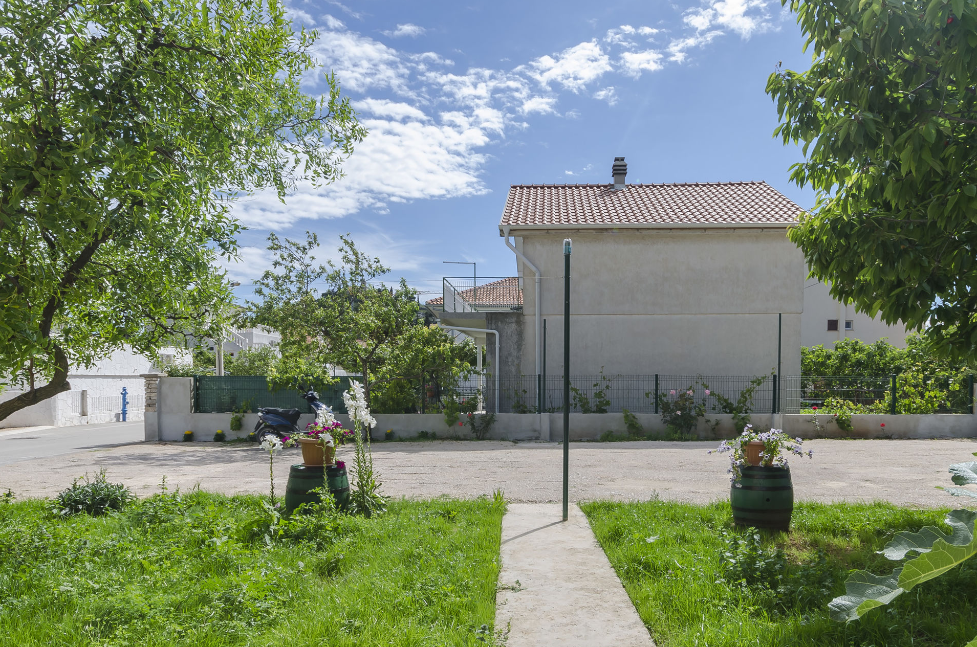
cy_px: 394
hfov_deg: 78.5
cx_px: 537
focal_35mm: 22
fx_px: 596
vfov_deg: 56.5
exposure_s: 1/160
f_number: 9
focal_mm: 10
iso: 100
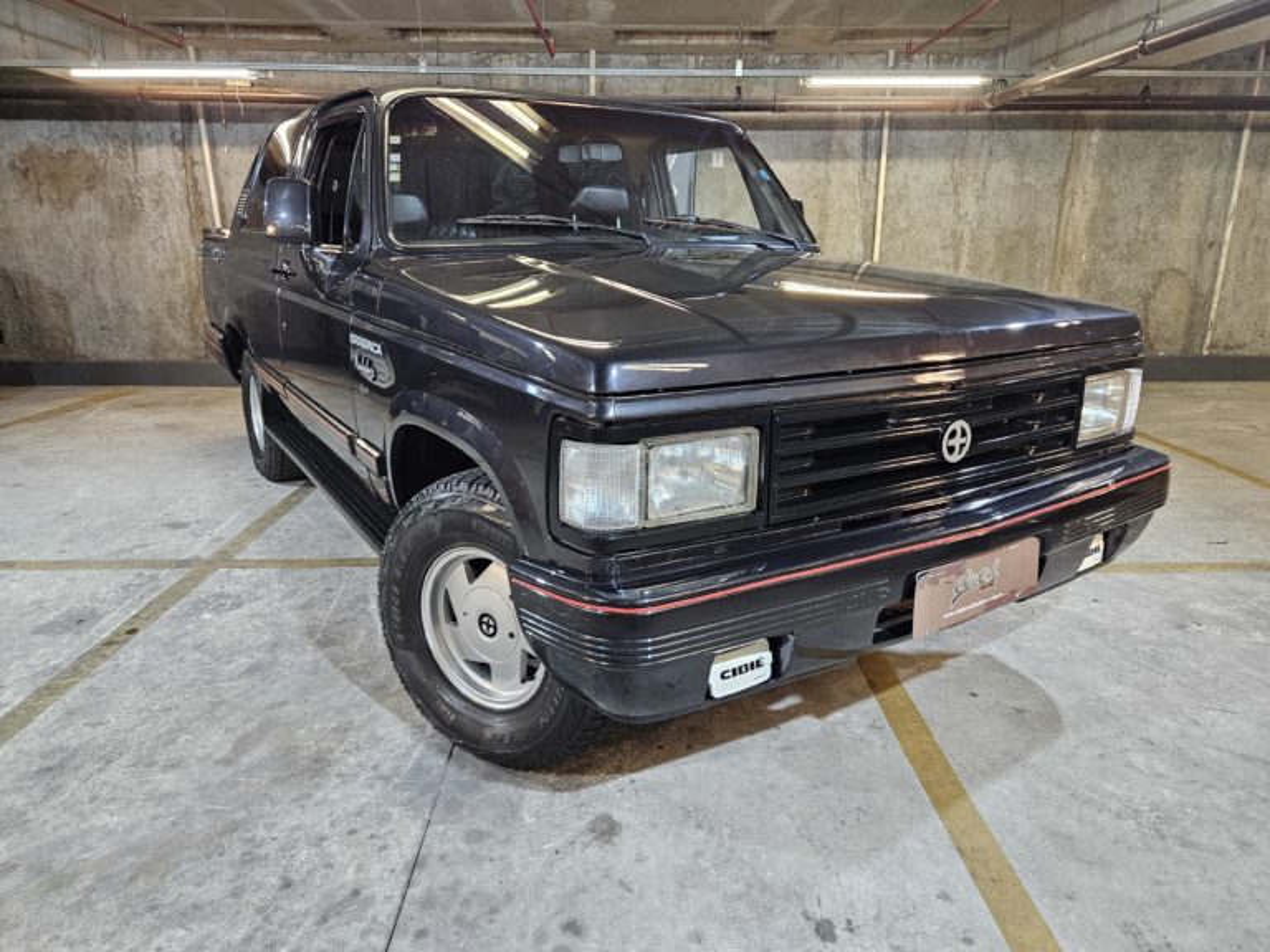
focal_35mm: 23
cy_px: 476
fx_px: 844
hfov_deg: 73.9
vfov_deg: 58.9
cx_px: 635
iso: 800
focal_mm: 5.4
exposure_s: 1/120
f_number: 1.8
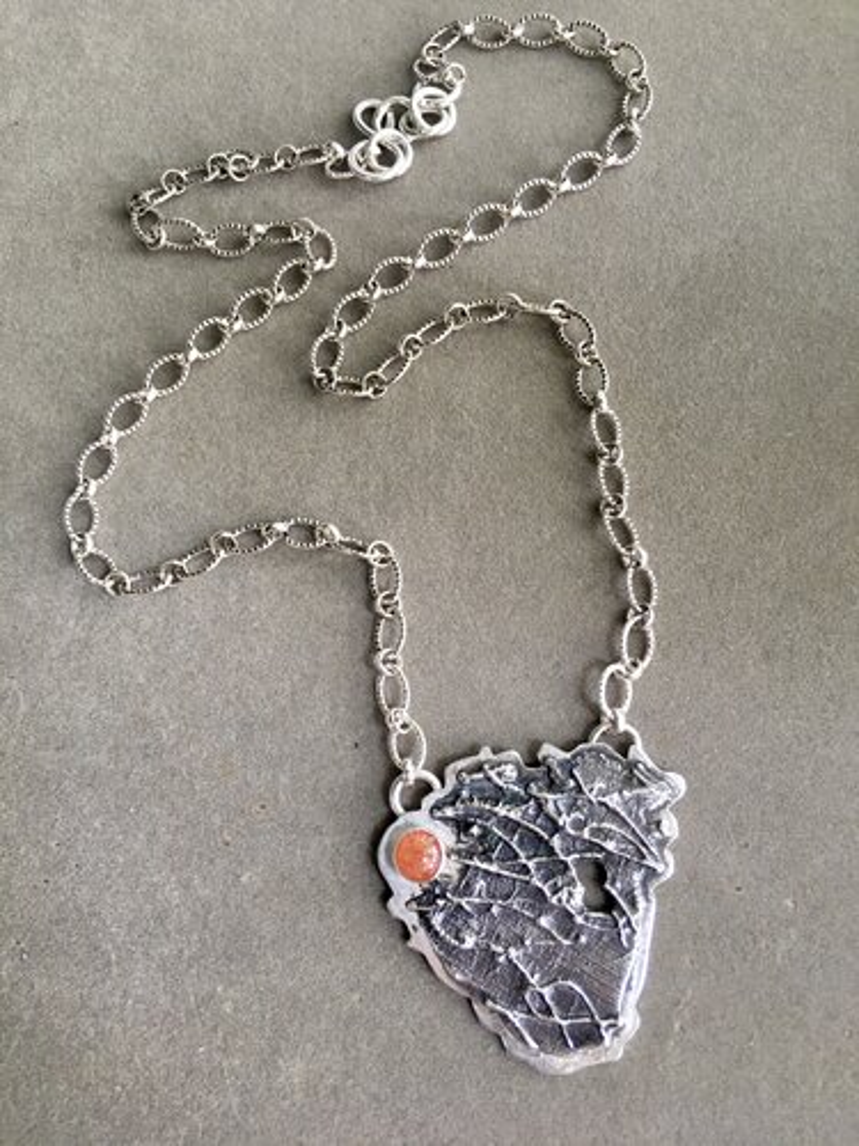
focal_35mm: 29
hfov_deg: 48.2
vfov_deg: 61.7
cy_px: 573
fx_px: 960
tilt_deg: -75.8
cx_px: 430
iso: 32
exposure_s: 1/30
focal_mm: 4.15
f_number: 2.2
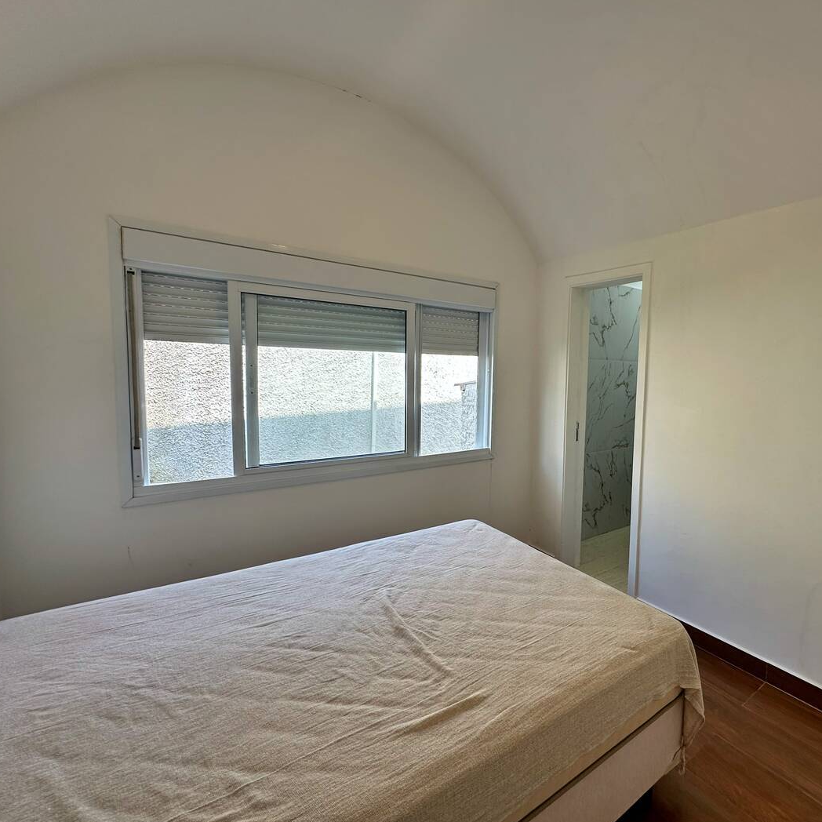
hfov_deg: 82.3
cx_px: 517
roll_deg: -1.9
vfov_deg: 84.0
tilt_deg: -4.0
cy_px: 404
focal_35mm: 17
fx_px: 457
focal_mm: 2.22
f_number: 2.2
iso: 40
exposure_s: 1/145
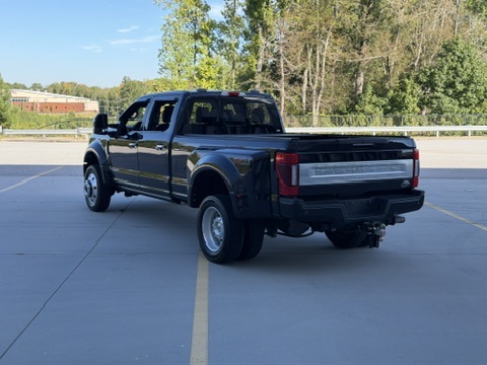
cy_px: 182
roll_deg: -0.1
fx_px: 675
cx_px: 244
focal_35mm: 48
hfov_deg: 39.7
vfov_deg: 30.3
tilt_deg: -6.0
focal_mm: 6.76
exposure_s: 1/1484
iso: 100
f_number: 1.78
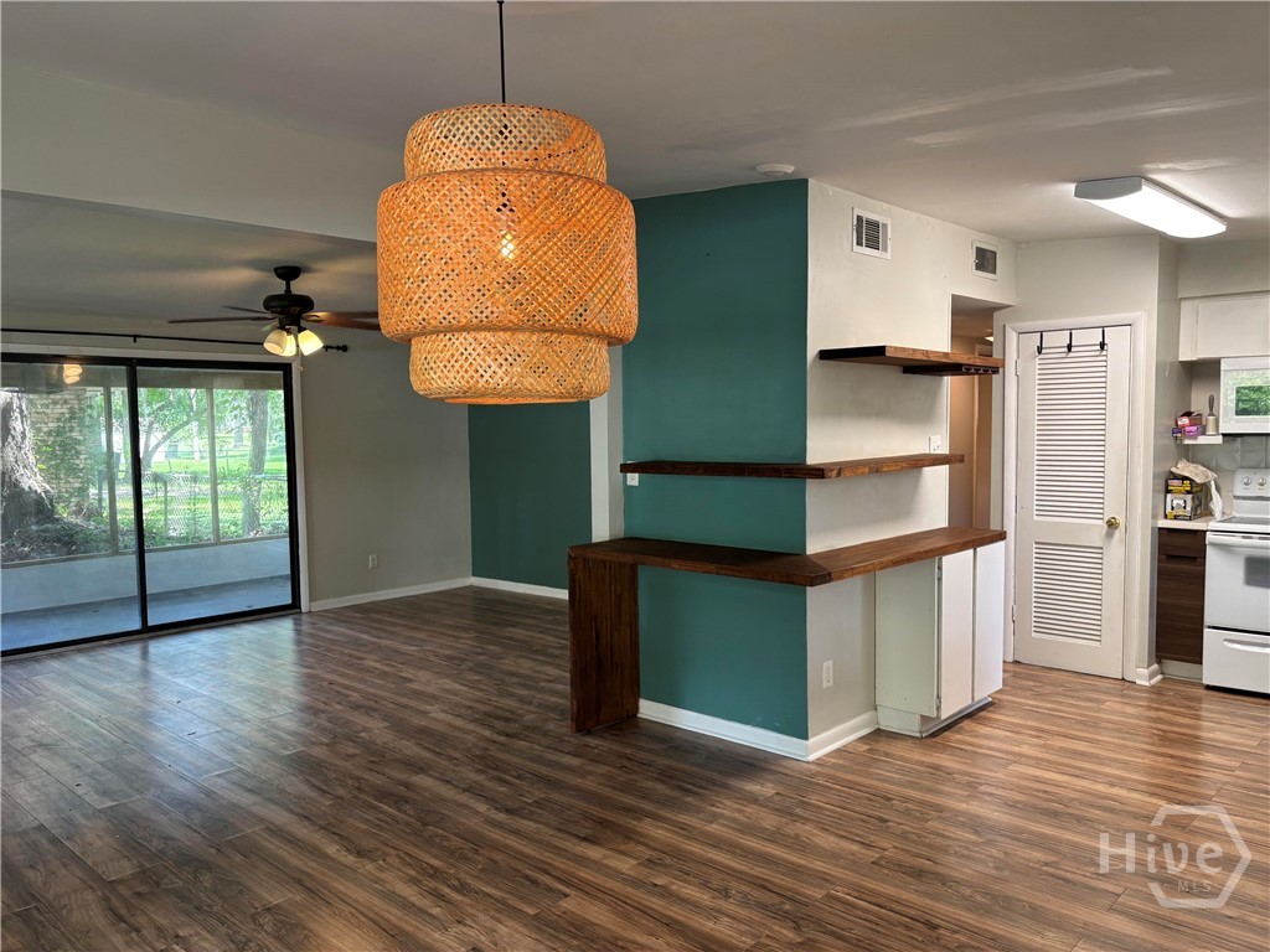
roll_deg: +1.4
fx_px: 954
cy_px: 476
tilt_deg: -4.2
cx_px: 635
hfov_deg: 67.3
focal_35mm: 26
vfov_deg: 53.1
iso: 80
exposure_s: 1/60
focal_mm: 5.96
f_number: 1.6
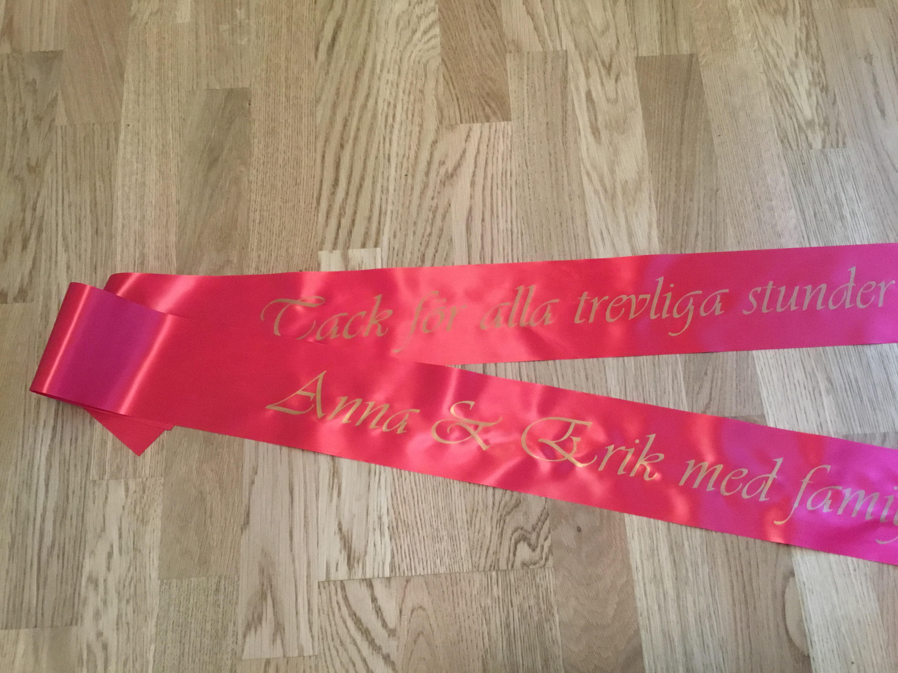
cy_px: 336
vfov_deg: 45.4
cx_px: 449
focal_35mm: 31
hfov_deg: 58.4
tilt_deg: -71.8
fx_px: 804
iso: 200
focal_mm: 3.3
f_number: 2.4
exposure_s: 1/20
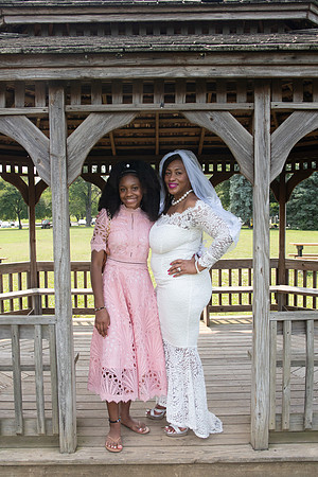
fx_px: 450
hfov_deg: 38.9
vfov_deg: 55.8
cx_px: 159
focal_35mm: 34
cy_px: 238
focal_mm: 33
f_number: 6.3
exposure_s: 1/1600
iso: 800
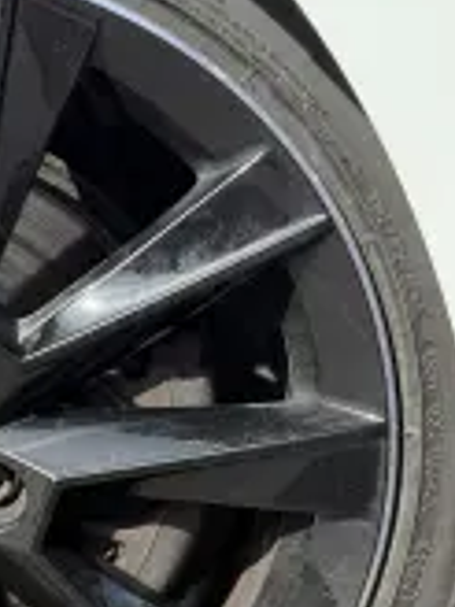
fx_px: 2050
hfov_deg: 12.4
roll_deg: -1.1
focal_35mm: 117
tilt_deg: -19.4
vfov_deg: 16.7
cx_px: -74
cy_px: 452
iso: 100
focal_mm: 6.76
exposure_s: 1/1013
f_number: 1.78
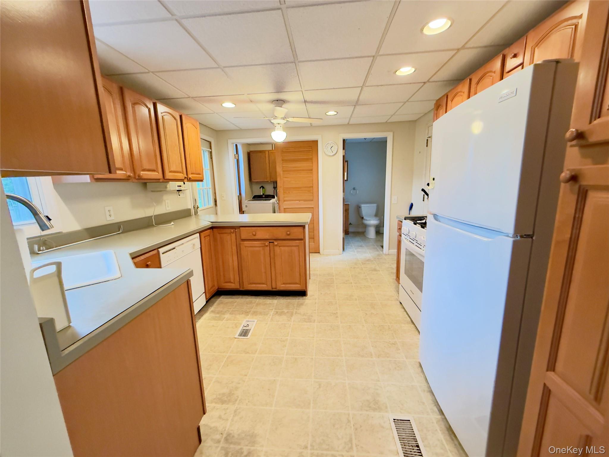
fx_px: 246
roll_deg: +1.9
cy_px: 228
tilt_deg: -10.1
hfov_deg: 102.1
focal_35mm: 14
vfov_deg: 85.7
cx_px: 304
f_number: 2.2
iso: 800
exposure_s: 1/60
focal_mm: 2.22
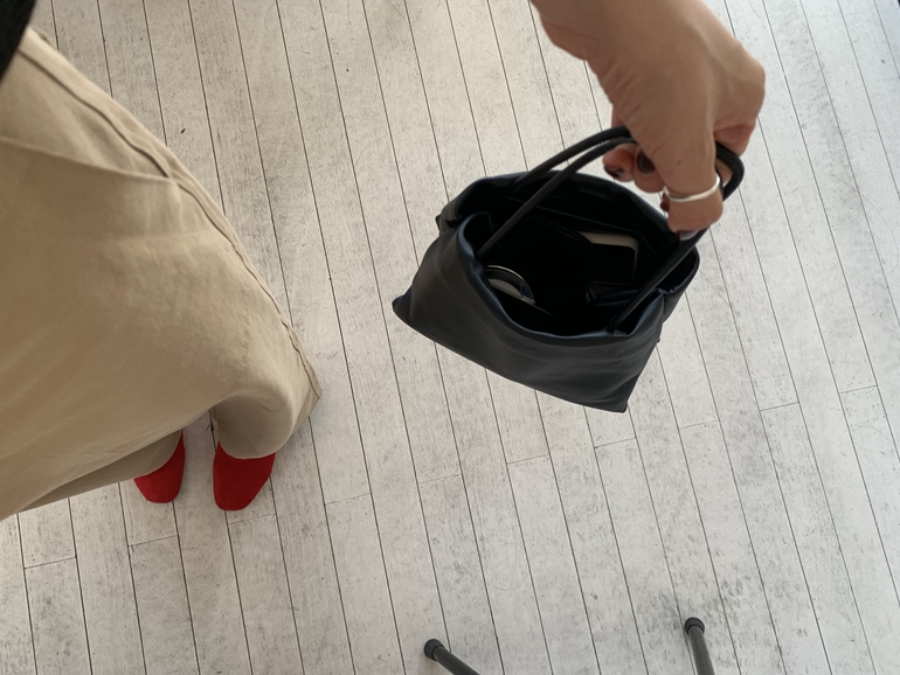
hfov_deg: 65.3
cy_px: 328
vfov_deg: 51.4
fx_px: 702
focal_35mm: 27
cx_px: 437
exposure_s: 1/122
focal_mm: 4.25
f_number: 1.8
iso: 40
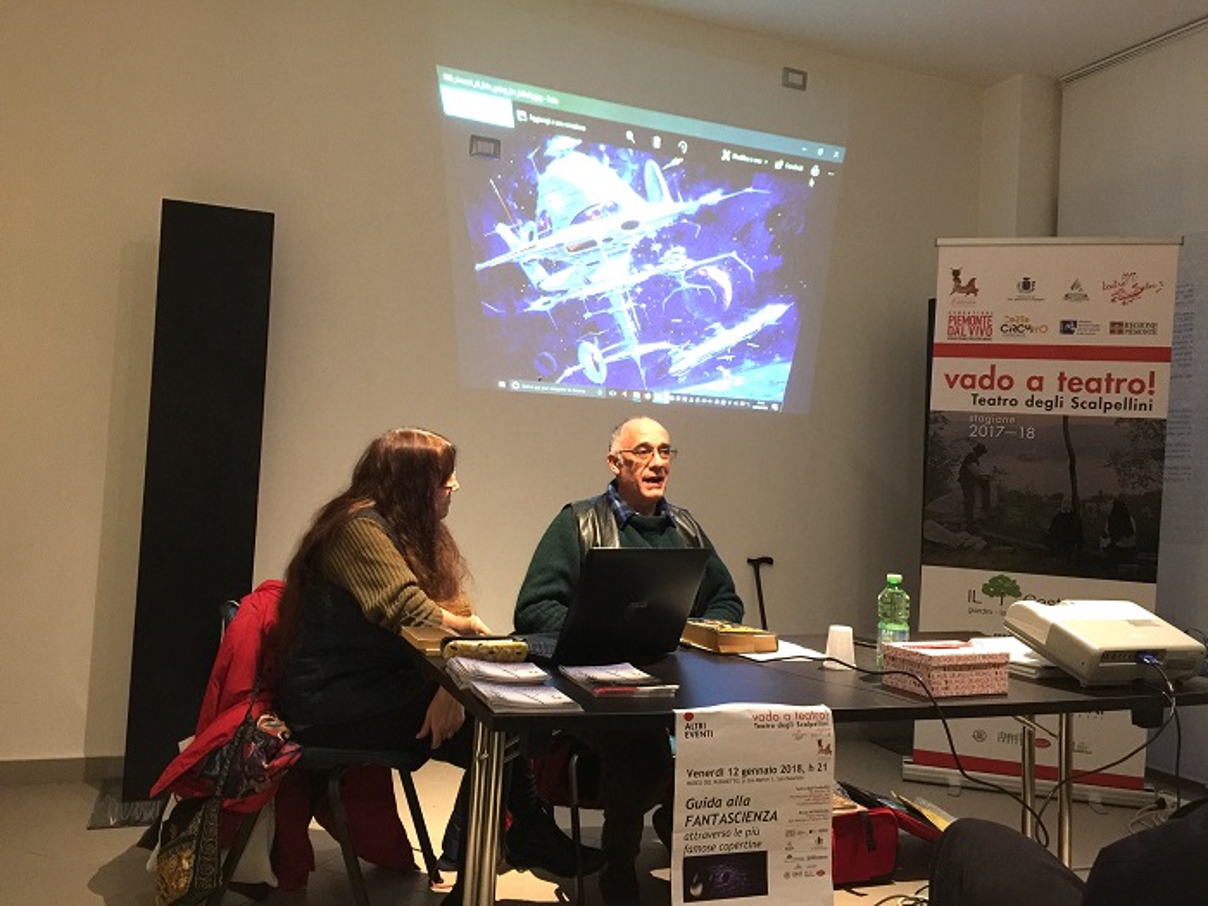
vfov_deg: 48.2
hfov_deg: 61.7
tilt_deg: +2.5
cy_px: 453
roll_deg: -2.5
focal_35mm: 29
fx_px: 1012
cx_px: 604
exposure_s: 1/8
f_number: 2.2
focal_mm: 4.15
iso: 125
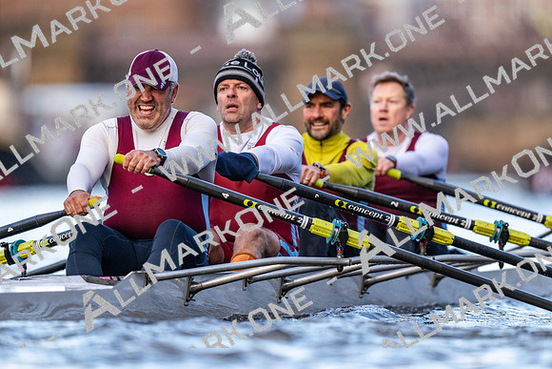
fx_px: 9202
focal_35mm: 600
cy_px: 184
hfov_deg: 3.4
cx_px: 276
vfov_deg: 2.3
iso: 2000
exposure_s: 1/2500
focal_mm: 600
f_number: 4
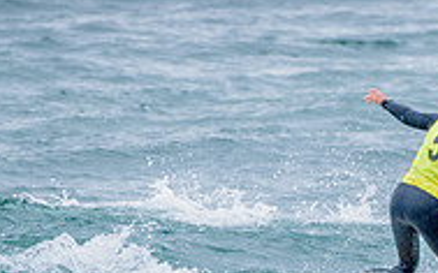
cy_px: 296
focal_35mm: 1921
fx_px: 22924
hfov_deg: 1.1
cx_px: 439
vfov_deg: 0.7
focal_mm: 500
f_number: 5.6
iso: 1400
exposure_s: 1/2000
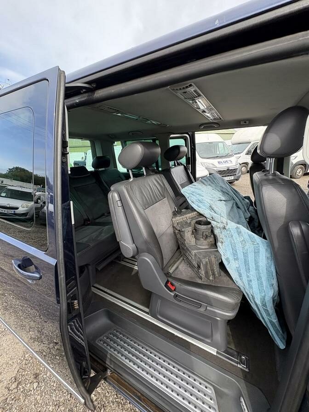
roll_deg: +1.5
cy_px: 206
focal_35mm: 14
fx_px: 167
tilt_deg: -8.4
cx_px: 154
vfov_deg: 102.1
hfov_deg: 85.7
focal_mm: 2.22
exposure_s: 1/196
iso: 64
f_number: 2.2
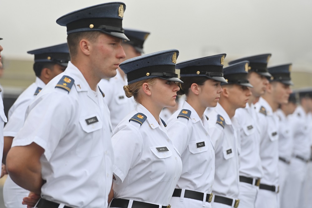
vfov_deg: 6.9
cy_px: 104
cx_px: 156
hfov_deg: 10.3
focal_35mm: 200
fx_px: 1733
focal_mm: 200
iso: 400
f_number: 5.6
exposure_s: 1/500
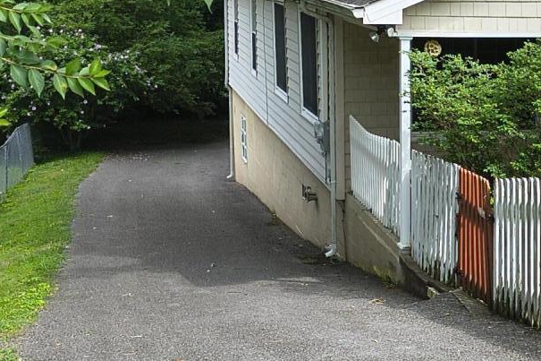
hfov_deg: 22.4
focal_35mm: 86
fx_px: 1292
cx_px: 590
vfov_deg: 15.9
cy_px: 209
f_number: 1.7
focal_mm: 4.68
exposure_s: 1/462
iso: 100
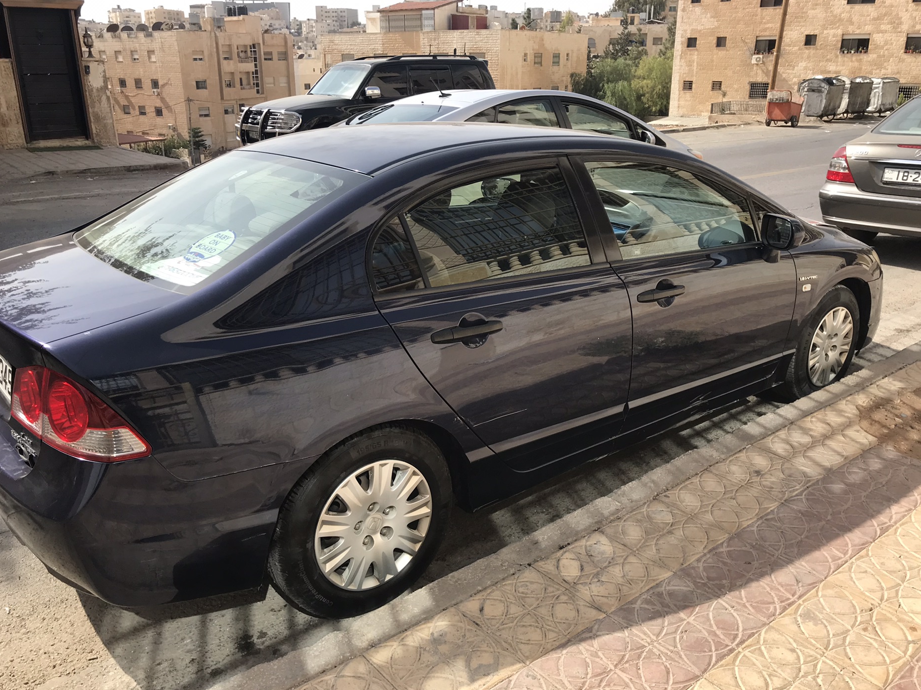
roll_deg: +0.4
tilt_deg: -20.5
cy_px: 349
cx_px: 459
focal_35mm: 29
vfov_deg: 48.2
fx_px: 771
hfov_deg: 61.7
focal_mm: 3.99
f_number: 1.8
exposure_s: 1/1330
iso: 20
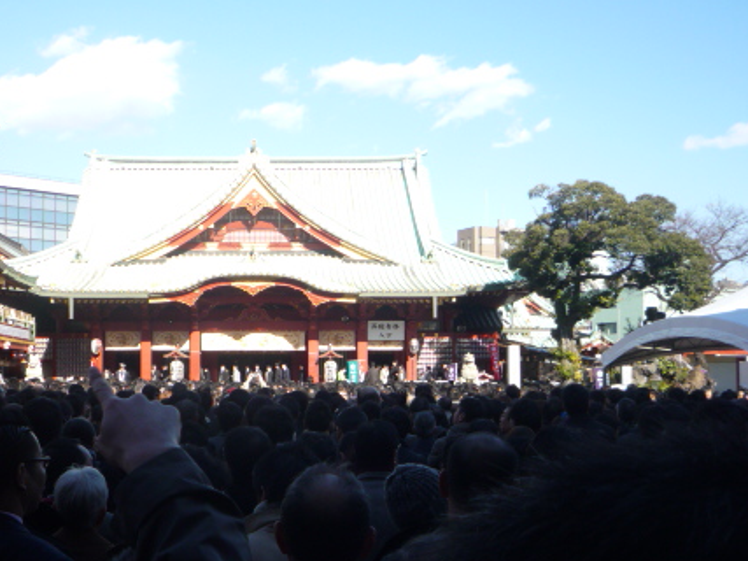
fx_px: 972
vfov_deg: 32.0
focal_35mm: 45
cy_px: 358
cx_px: 273
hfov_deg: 41.7
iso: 100
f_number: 4
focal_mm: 5.2
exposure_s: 1/320
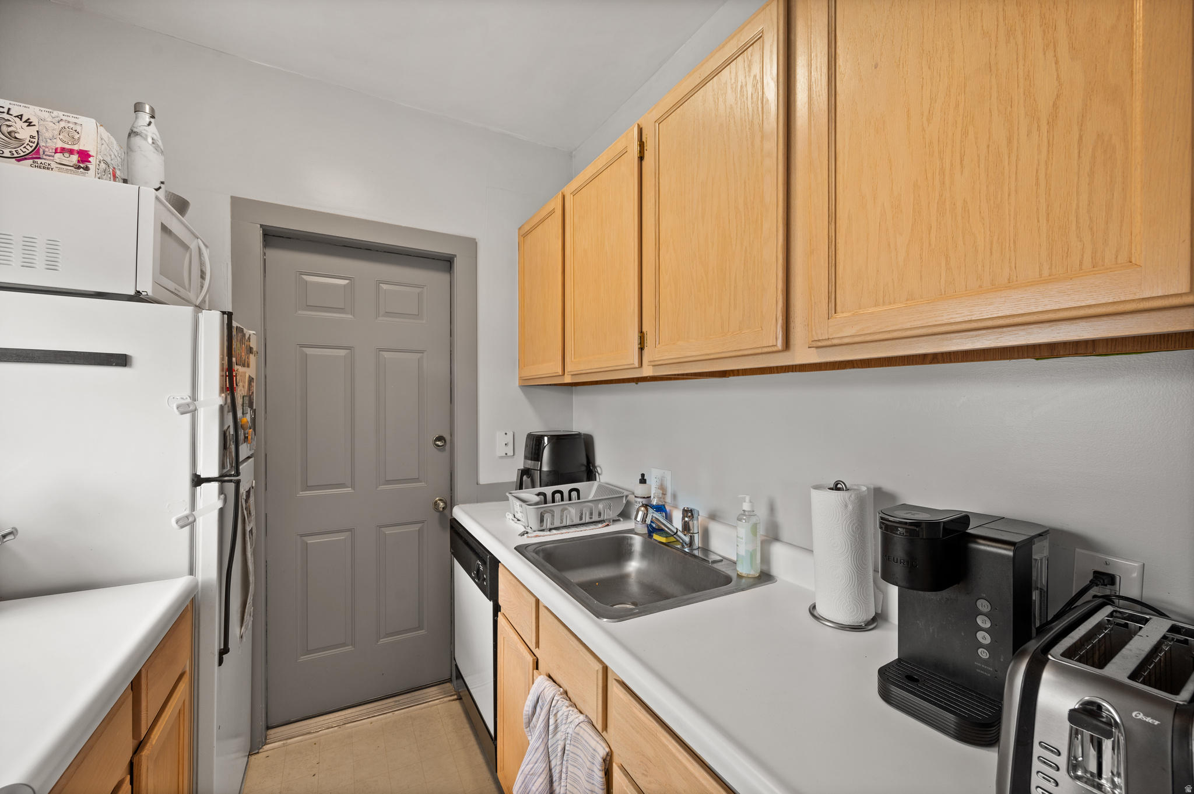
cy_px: 397
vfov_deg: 81.1
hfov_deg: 104.3
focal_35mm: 14
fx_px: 464
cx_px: 597
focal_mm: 14
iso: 250
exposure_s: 1/10
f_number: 7.1
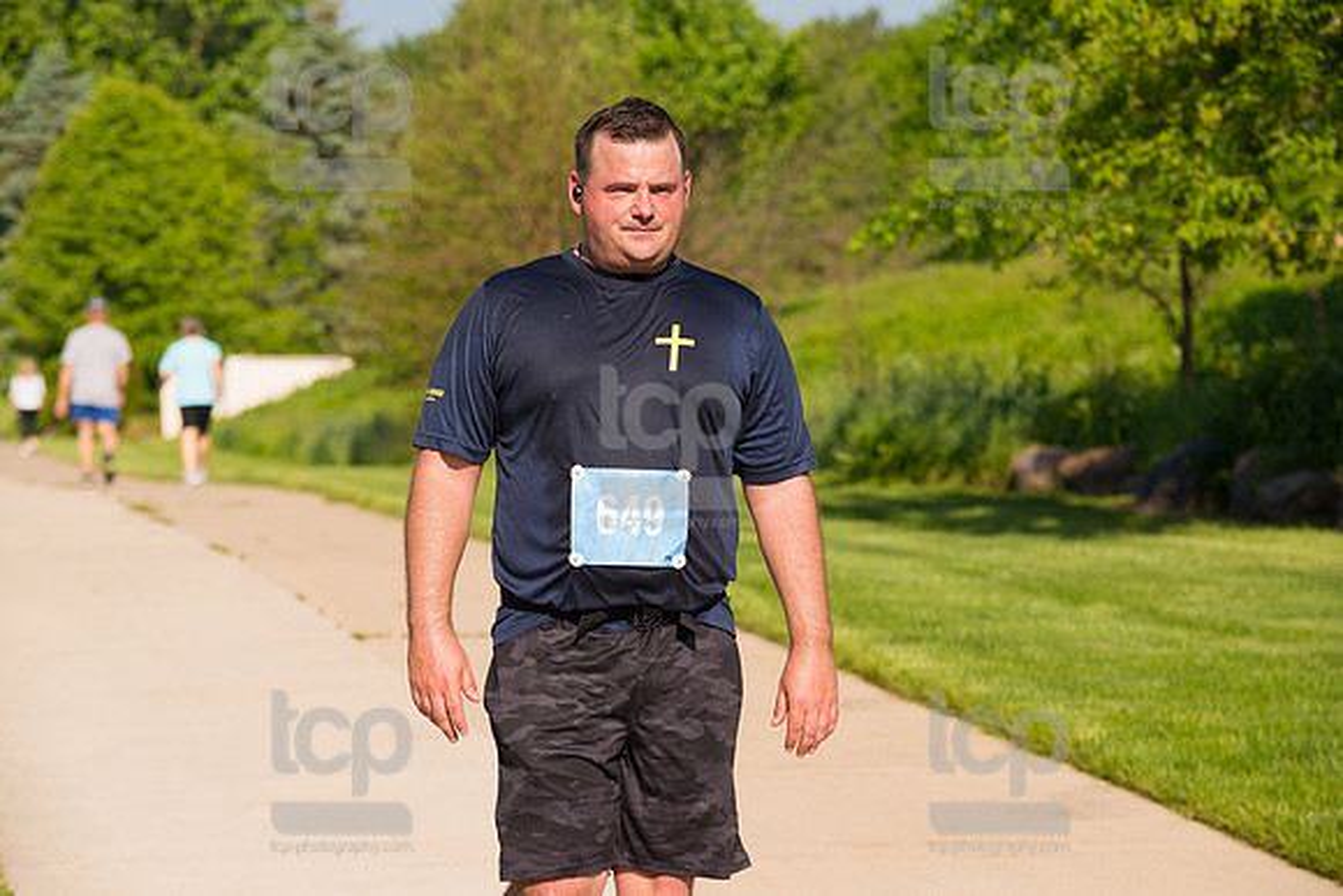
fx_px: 4478
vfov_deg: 11.4
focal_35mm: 120
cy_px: 448
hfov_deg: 17.1
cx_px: 672
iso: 400
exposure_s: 1/2000
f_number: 5.6
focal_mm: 120
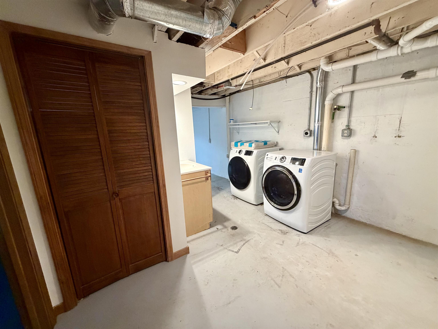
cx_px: 219
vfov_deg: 85.7
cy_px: 164
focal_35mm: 14
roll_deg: +2.7
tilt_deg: -11.7
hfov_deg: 102.1
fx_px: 177
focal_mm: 2.22
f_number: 2.2
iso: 500
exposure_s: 1/60
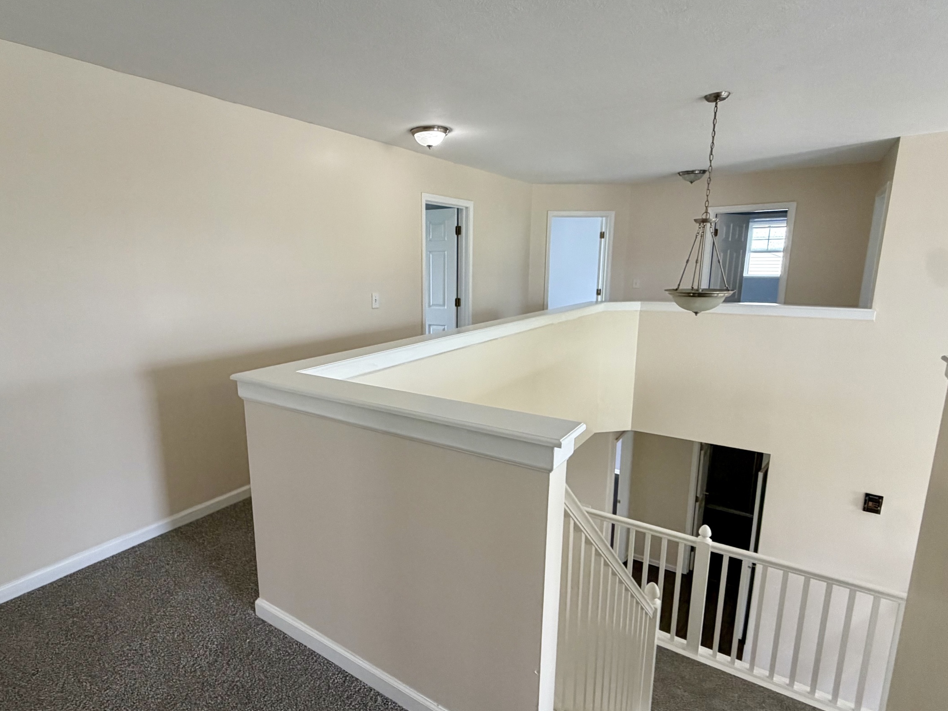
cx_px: 419
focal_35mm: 19
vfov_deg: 68.7
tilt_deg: -8.3
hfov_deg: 84.3
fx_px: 520
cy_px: 361
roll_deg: +0.2
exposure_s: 1/120
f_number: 2.2
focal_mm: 2.22
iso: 200
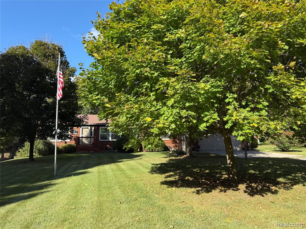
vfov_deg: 56.8
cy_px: 114
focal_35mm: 24
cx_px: 153
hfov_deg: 71.6
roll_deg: +0.5
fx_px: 212
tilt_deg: +6.5
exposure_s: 1/1437
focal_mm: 6.76
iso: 80
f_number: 1.78
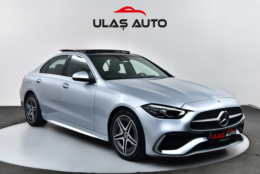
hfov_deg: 42.7
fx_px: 332
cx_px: 130
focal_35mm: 46
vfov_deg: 29.2
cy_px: 87
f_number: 6.3
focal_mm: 46
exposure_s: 1/60
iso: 1000
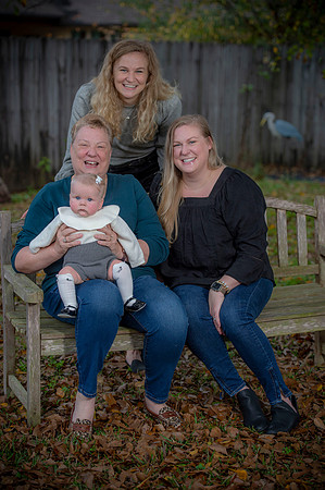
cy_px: 245
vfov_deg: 23.9
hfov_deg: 16.0
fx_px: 1154
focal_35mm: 85
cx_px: 162
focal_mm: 85
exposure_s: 1/200
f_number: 3.5
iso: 160
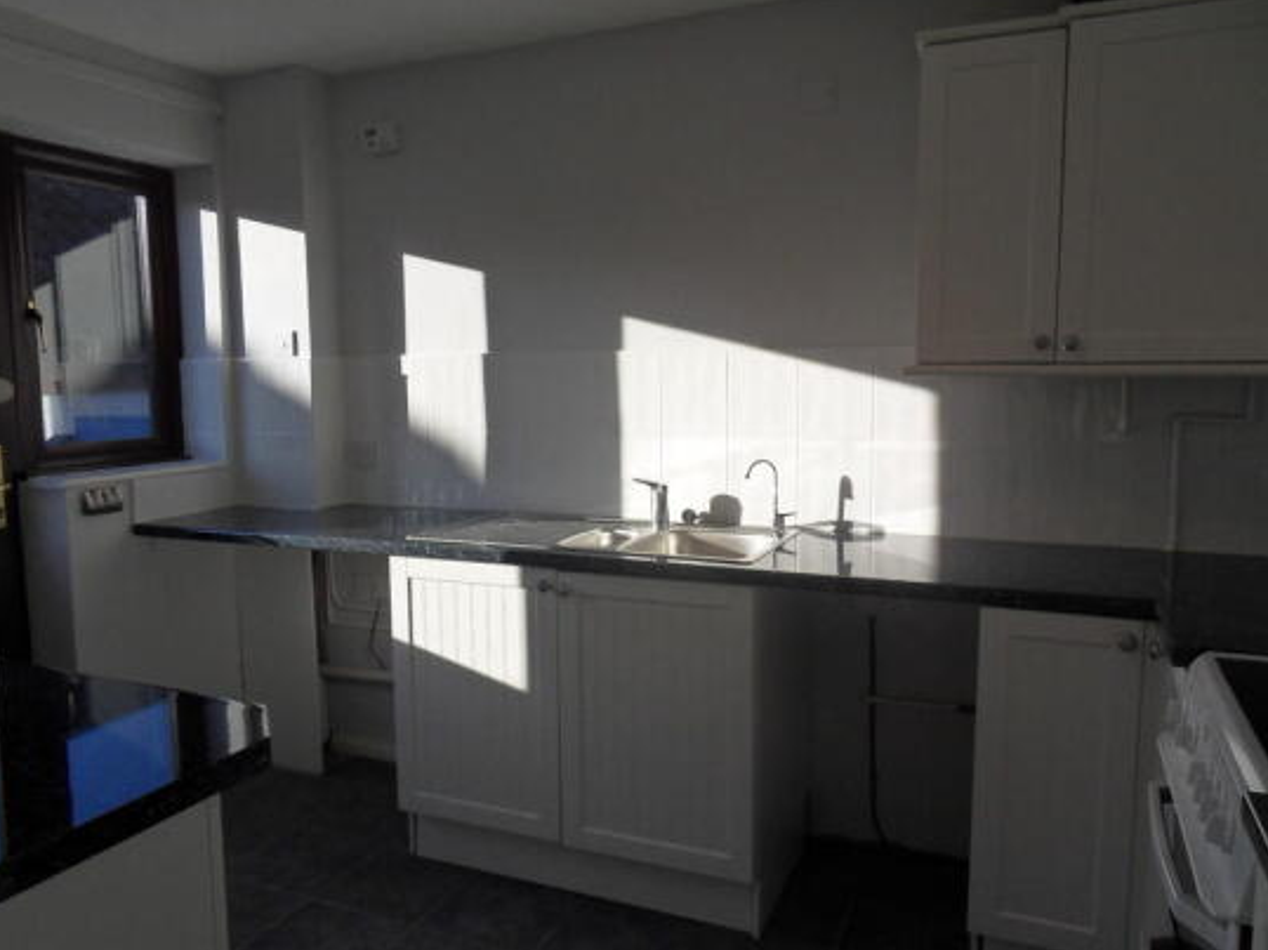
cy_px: 466
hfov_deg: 67.3
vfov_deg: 53.0
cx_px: 602
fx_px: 952
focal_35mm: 26
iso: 80
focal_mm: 4.2
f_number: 7.5
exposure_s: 1/125
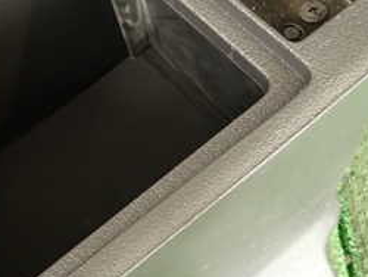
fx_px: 638
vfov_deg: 24.2
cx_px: -22
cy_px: 72
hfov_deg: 29.4
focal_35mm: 60
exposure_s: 1/30
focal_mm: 4.5
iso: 250
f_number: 2
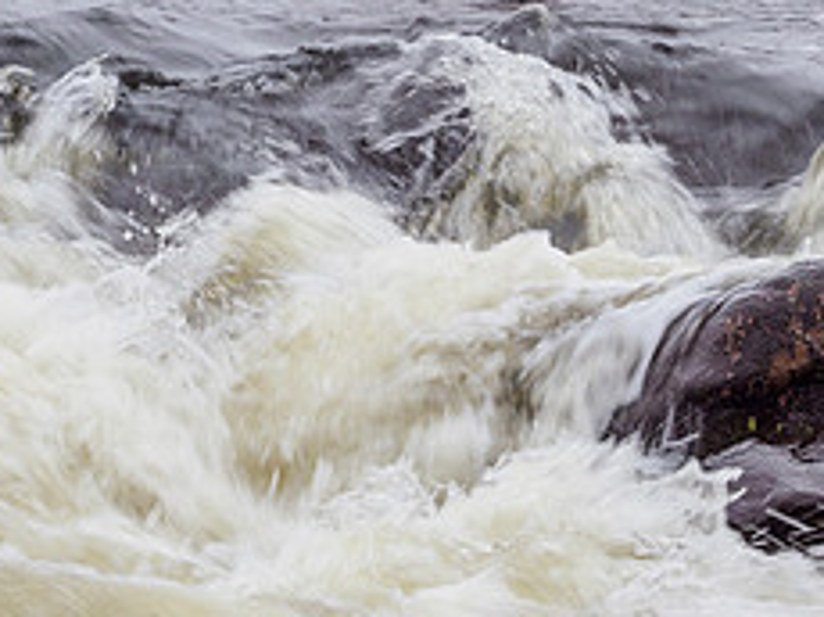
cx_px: 613
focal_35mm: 379
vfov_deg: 3.9
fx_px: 9012
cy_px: 20
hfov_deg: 5.2
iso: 200
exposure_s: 1/30
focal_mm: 75
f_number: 10
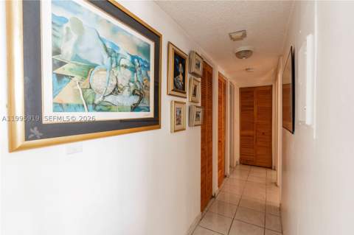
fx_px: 162
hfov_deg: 95.0
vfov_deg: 71.9
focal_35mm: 16
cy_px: 118
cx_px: 177
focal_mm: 11
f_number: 7.1
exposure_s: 1/1.25
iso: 640
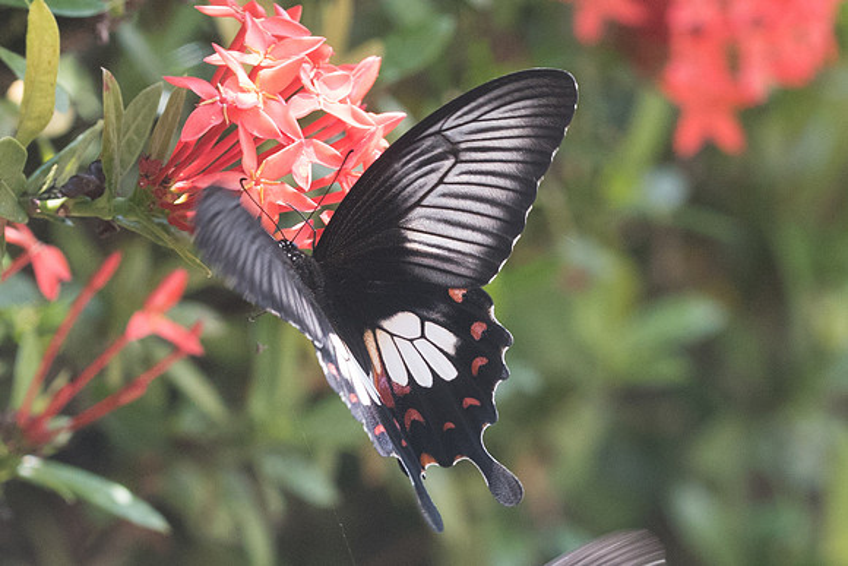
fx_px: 15002
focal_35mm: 637
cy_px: 368
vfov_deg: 2.2
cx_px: 502
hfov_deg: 3.2
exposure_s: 1/400
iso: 800
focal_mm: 150
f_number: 5.6
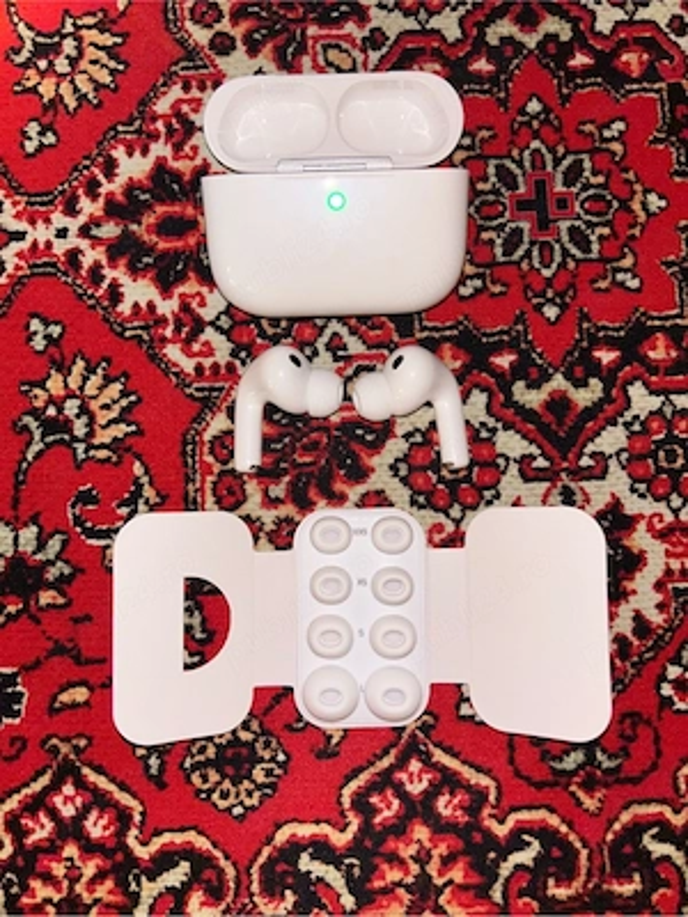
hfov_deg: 53.1
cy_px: 458
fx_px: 689
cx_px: 344
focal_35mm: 26
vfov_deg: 67.3
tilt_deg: -85.5
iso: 32
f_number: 1.5
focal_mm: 5.7
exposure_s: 1/4
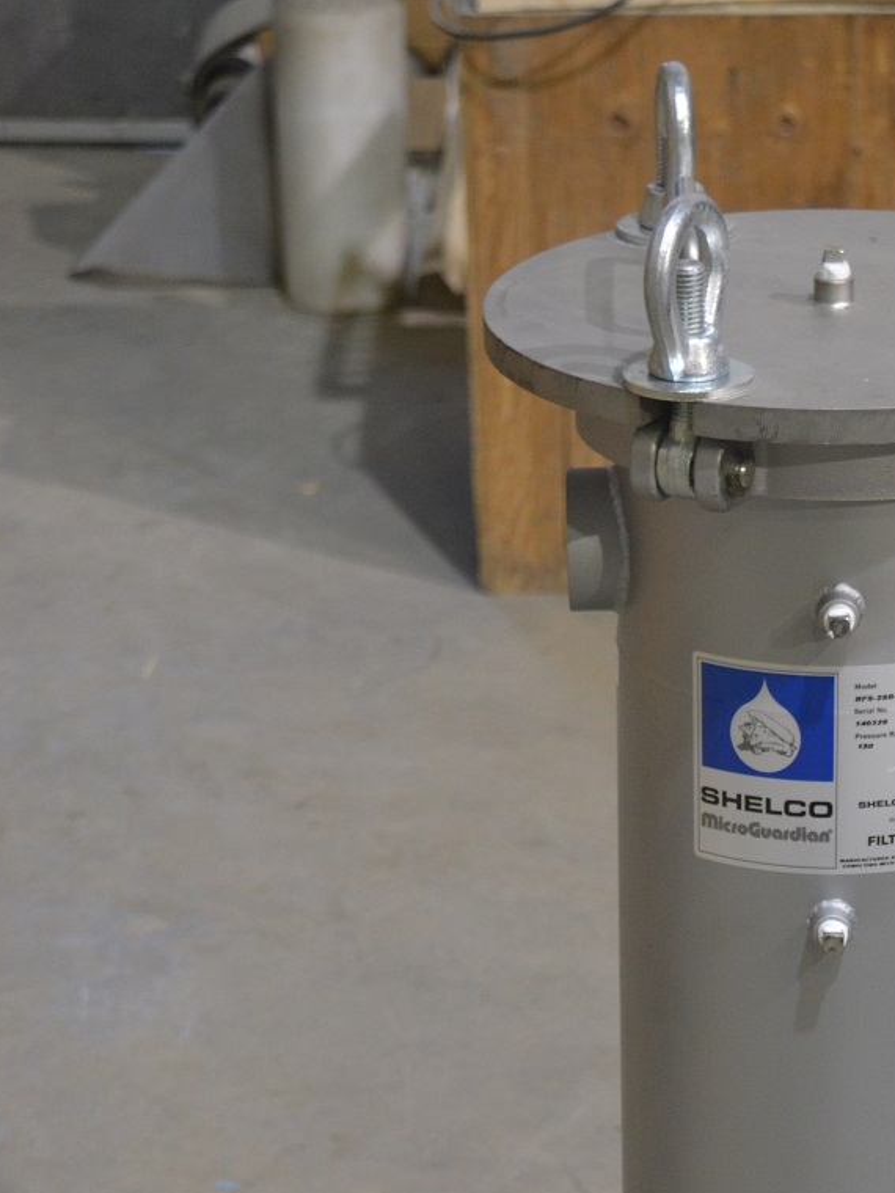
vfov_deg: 17.0
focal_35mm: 114
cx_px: 774
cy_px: 1129
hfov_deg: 12.9
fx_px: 3930
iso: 800
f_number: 5
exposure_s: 1/15
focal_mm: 40
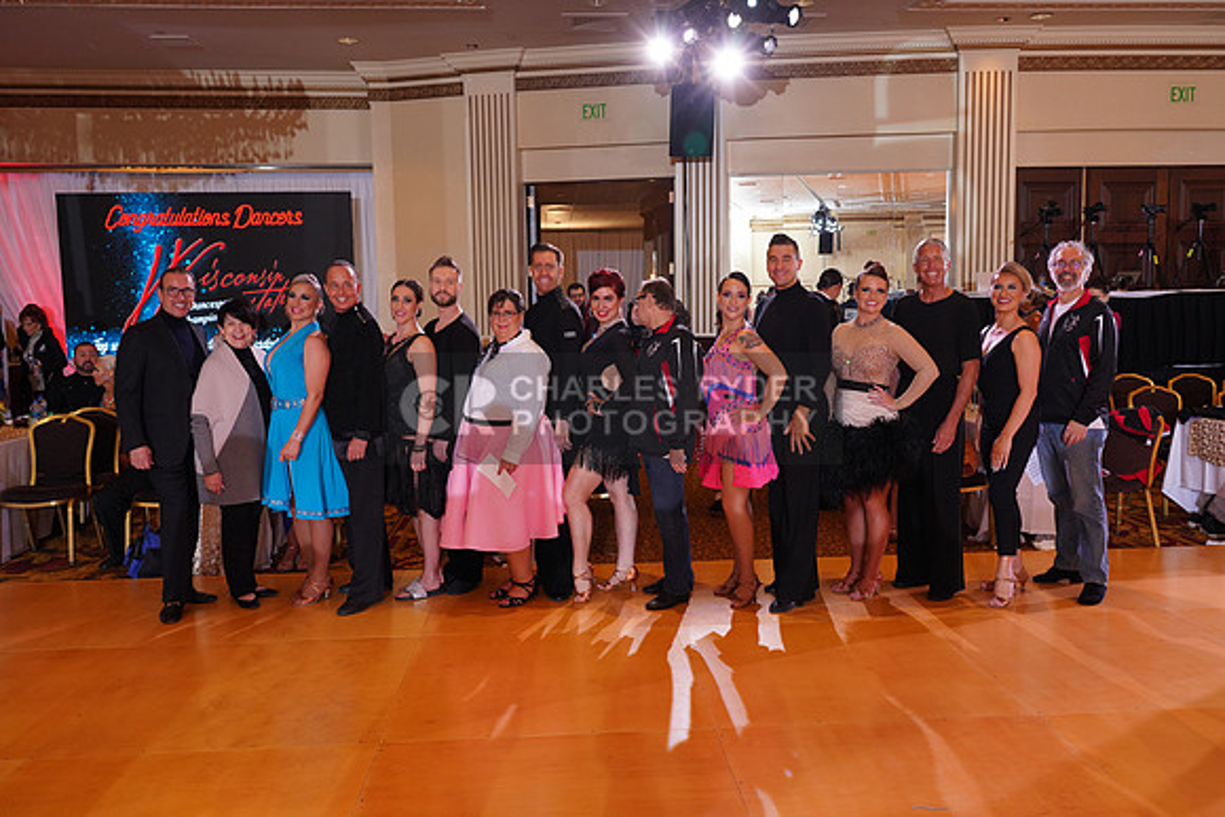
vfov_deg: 43.6
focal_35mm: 30
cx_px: 612
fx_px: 1021
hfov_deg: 61.9
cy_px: 408
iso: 1600
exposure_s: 1/200
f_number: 5.6
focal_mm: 30
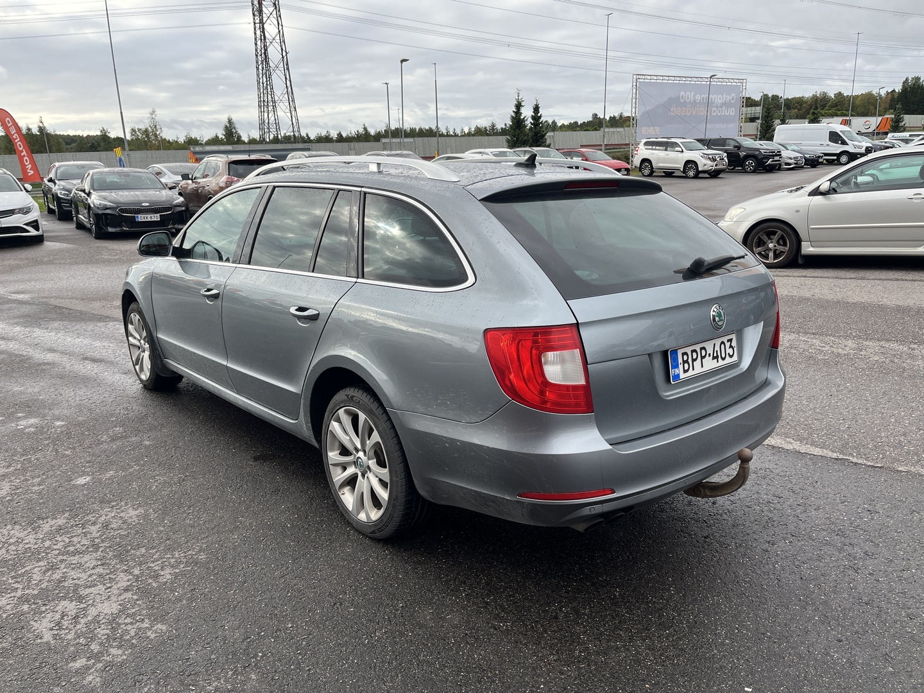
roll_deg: +2.1
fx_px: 694
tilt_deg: -15.5
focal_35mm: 26
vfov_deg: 53.1
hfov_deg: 67.3
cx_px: 462
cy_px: 346
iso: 50
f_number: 1.6
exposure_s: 1/766
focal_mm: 5.1
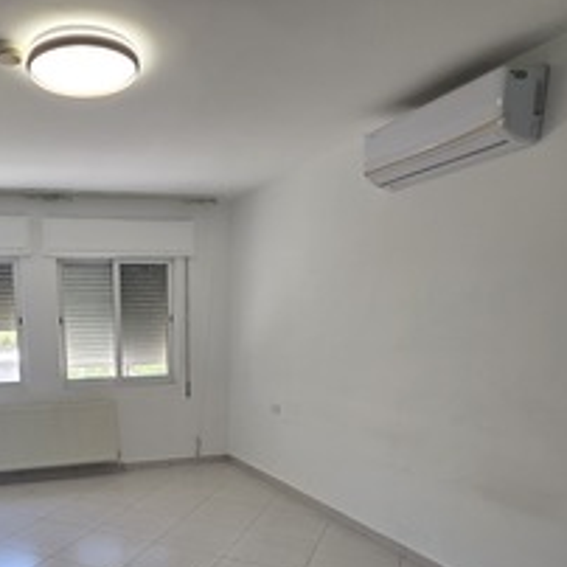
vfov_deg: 57.3
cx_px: 136
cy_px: 436
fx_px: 482
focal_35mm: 26
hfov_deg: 57.6
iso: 64
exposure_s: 1/120
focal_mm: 2.2
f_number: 1.9
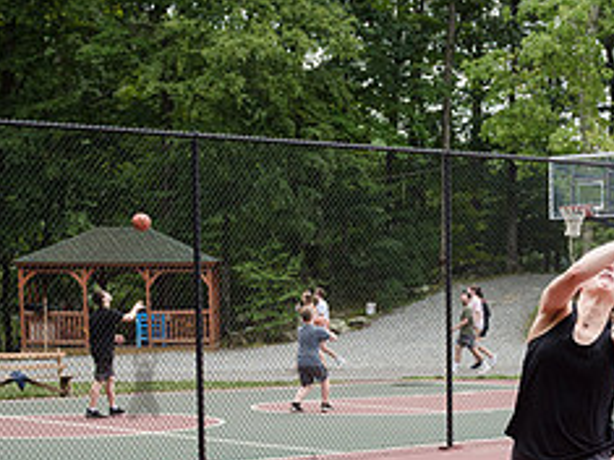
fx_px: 1613
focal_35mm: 91
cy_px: 390
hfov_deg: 21.1
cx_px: 554
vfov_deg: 16.1
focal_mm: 24
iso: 125
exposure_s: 1/640
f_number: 4.5
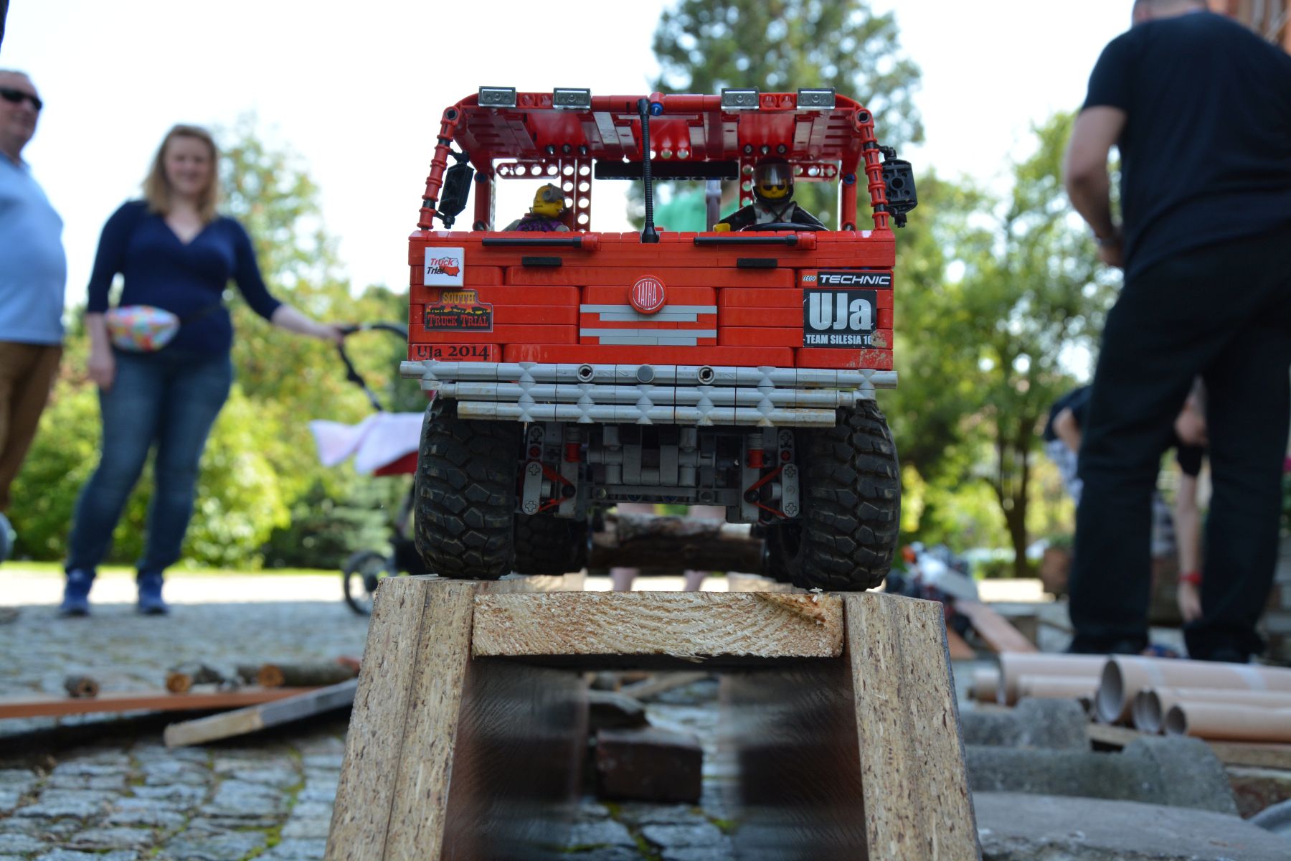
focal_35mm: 42
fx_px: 1506
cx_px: 646
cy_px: 430
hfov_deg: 46.4
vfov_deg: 31.9
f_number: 5.6
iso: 400
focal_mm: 28
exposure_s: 1/320
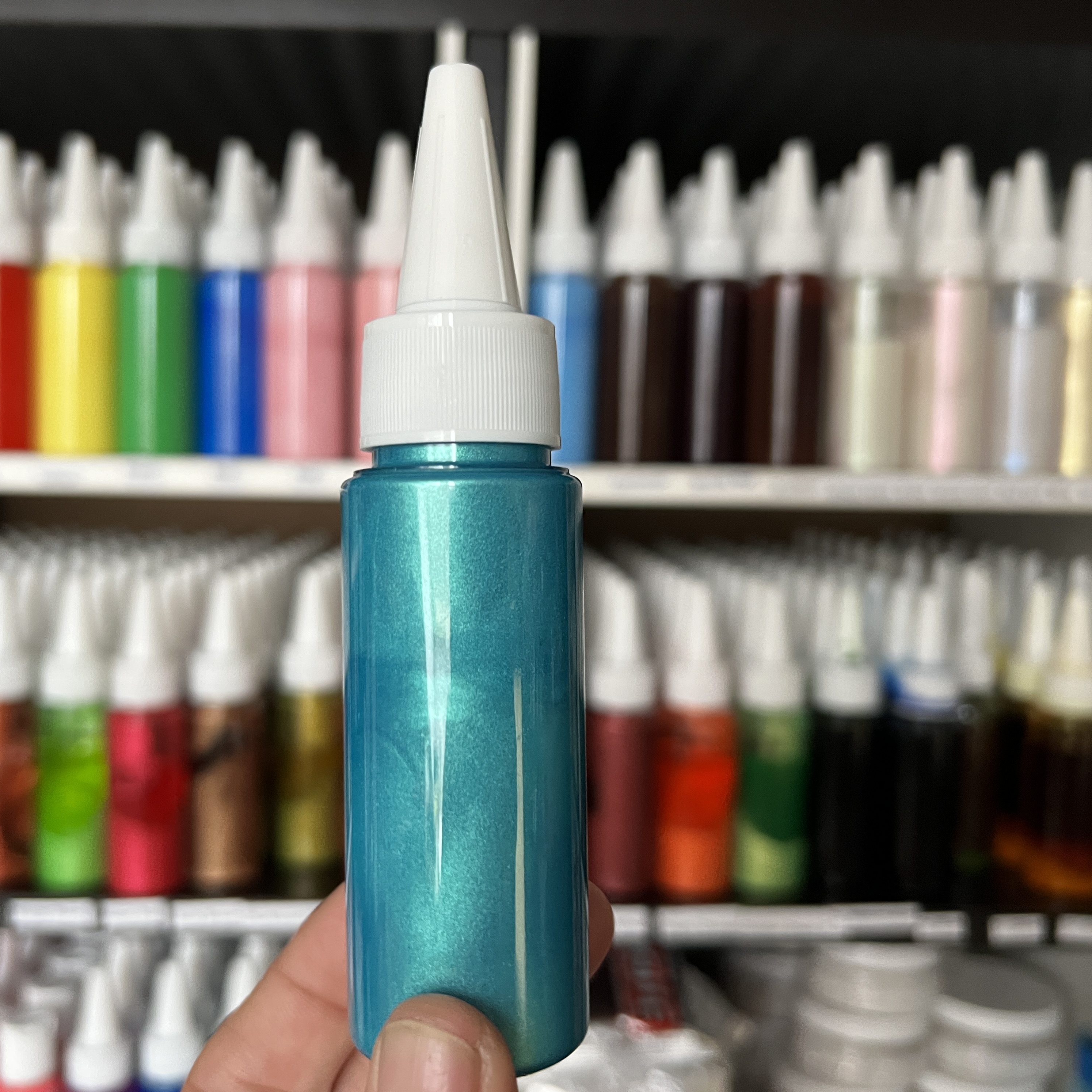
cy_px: 547
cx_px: 488
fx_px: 1106
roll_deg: -1.8
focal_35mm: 31
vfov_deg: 52.5
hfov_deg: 52.4
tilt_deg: -2.2
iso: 320
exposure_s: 1/60
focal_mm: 5.7
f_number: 1.5
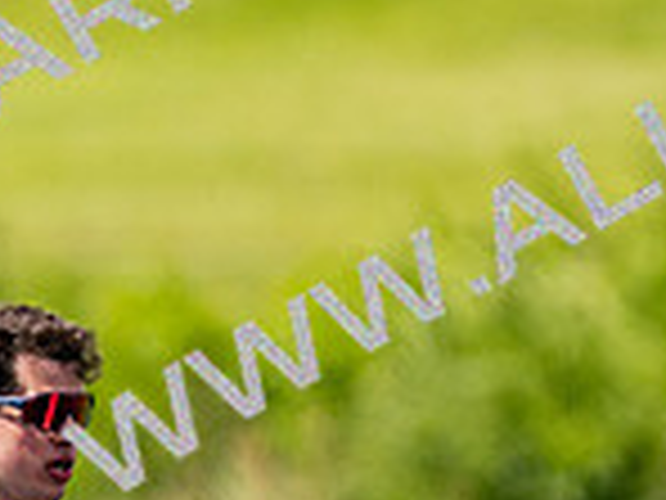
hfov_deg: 0.6
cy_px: 568
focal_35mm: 3384
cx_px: -266
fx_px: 65107
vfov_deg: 0.4
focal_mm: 600
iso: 280
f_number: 4
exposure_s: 1/2500
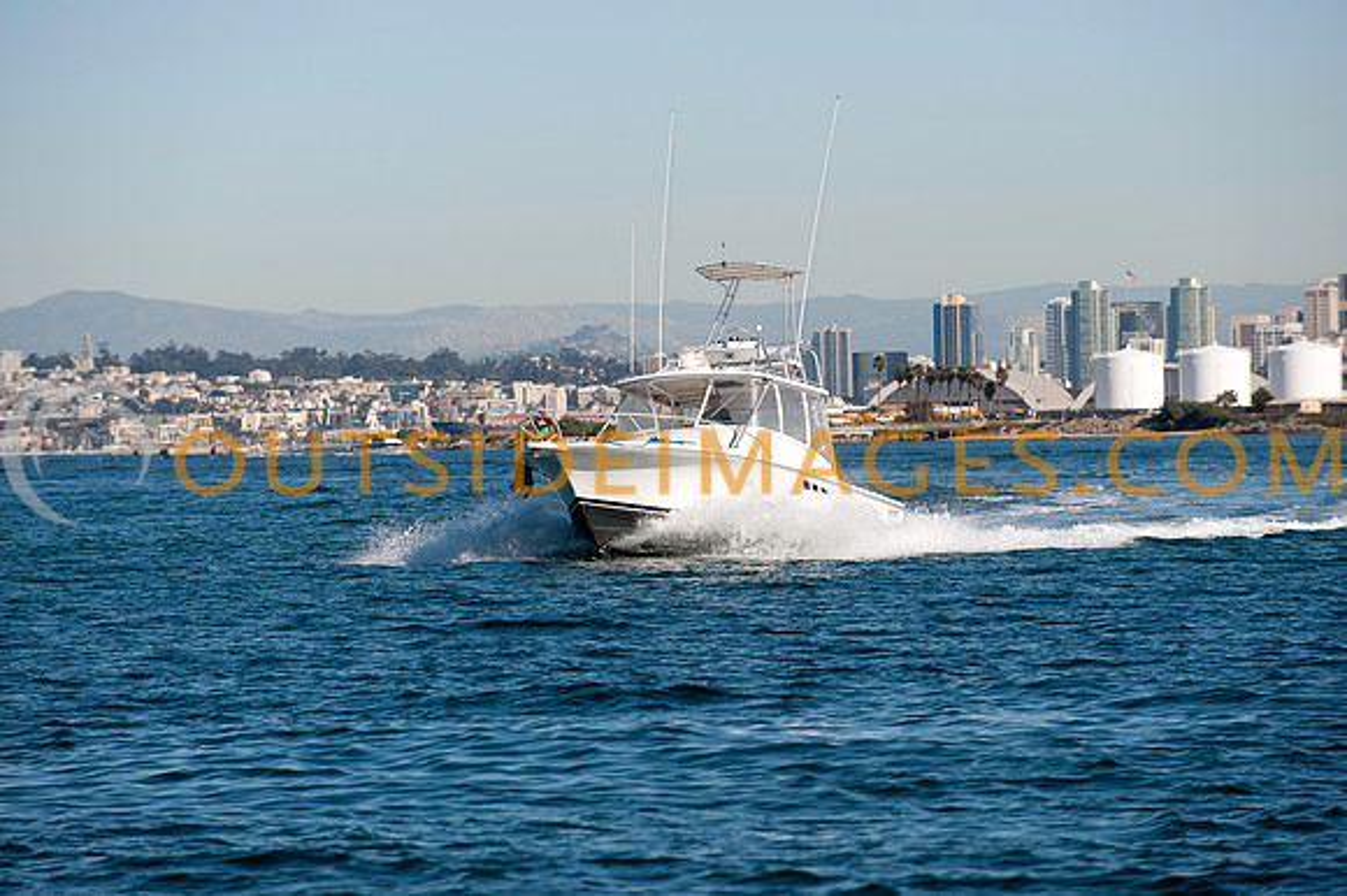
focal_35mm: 200
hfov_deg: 10.3
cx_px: 674
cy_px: 448
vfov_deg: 6.9
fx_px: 7479
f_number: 6.3
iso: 200
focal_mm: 200
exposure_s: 1/1600
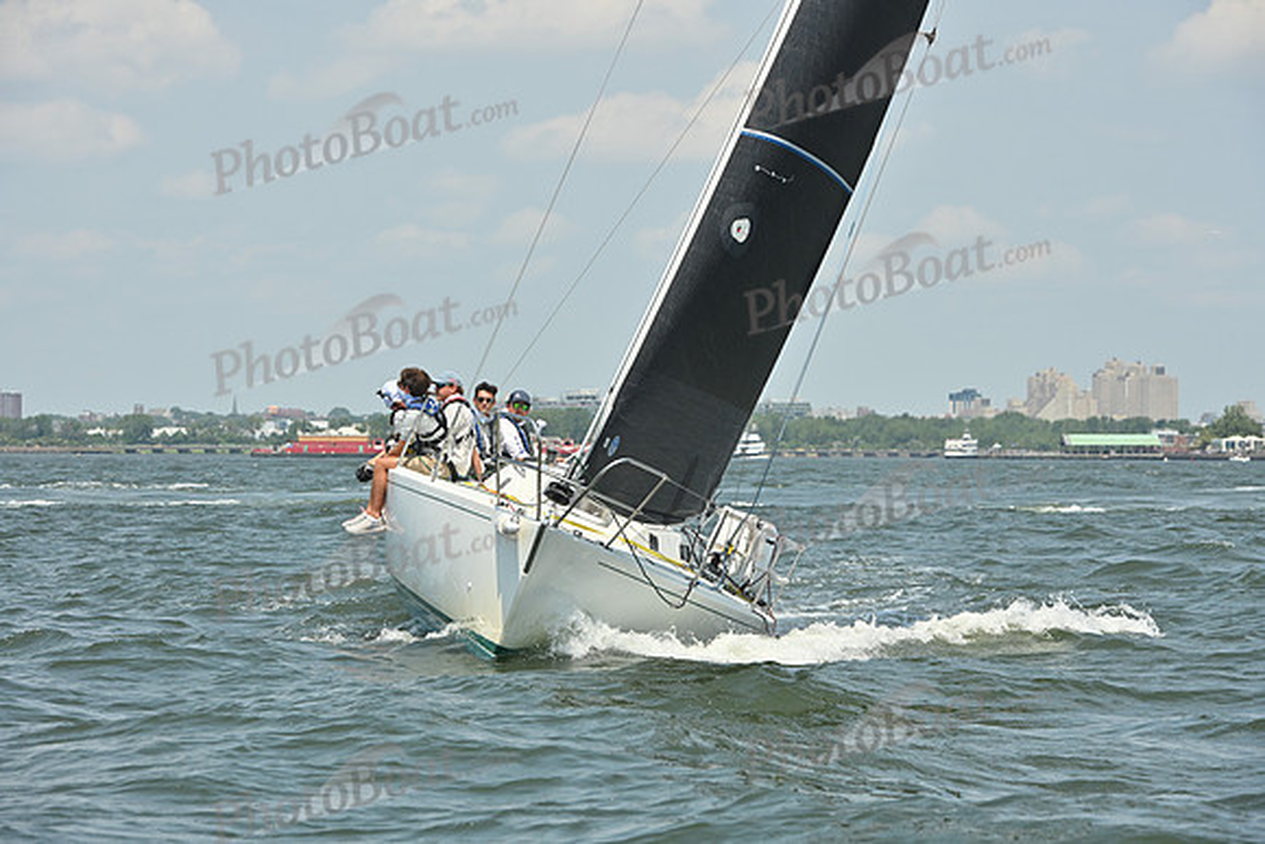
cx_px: 632
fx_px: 4920
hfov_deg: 14.7
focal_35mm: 140
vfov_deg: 9.8
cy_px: 422
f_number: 9
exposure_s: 1/1250
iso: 320
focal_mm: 140
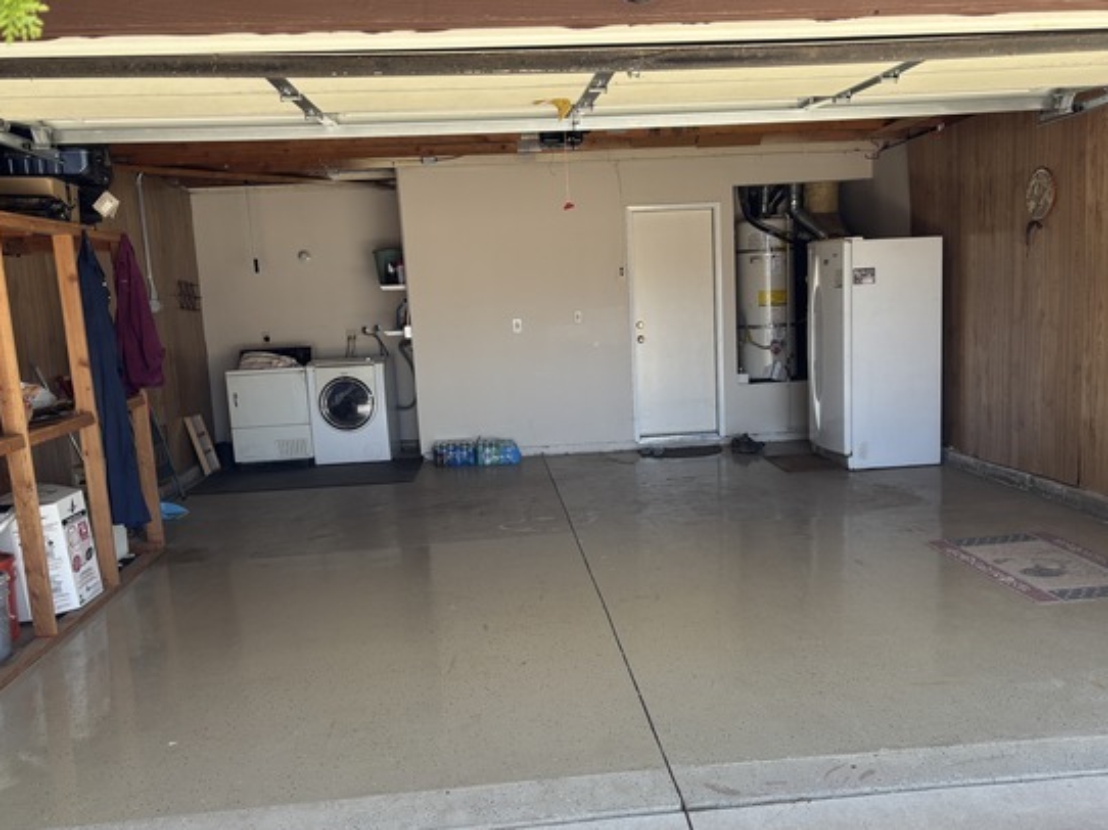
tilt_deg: -10.0
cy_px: 460
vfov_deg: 44.1
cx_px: 596
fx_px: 1024
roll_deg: +3.1
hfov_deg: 56.8
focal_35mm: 32
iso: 40
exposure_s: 1/213
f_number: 1.6
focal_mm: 5.96
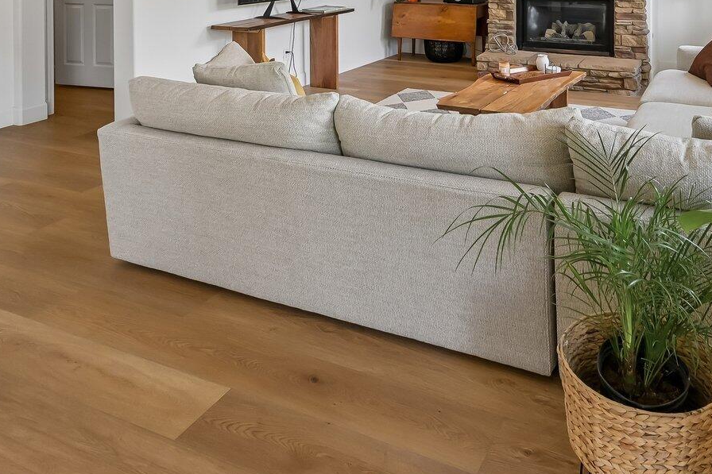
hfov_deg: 58.0
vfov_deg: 35.0
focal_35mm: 32
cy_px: -54
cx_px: 447
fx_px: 633
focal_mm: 14
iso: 640
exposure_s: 1/60
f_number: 8
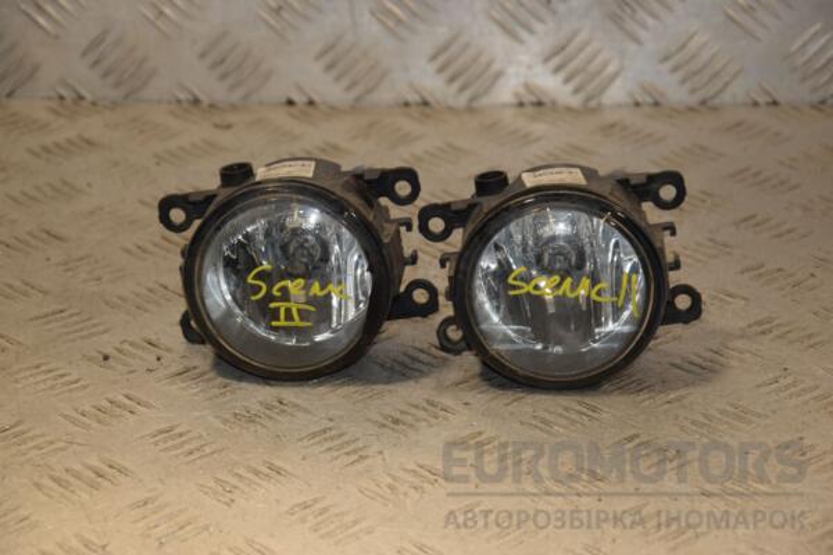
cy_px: 278
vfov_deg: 10.2
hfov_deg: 15.2
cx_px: 416
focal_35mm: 135
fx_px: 3124
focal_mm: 90
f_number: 6.3
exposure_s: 1/200
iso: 800
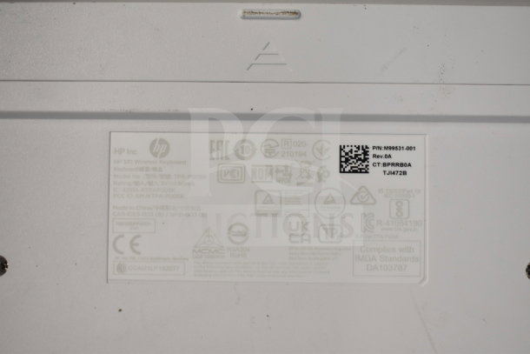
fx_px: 751
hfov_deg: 38.9
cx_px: 265
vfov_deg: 26.5
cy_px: 177
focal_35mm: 51
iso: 1100
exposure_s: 1/50
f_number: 4.5
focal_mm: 34
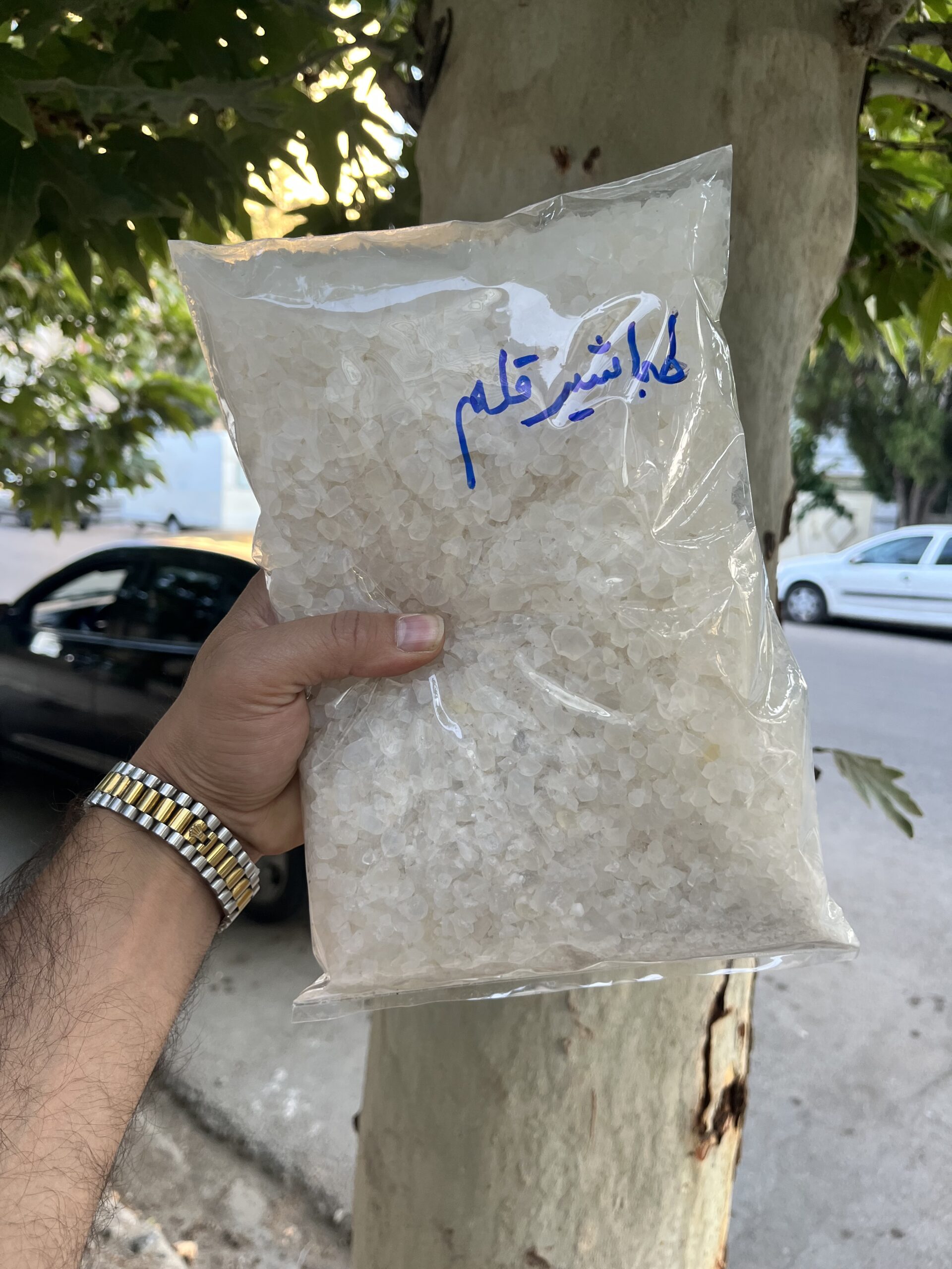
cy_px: 634
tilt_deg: -8.9
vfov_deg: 67.3
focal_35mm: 26
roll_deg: -2.5
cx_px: 476
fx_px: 953
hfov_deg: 53.1
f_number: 1.6
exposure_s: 1/121
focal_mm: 5.1
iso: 50
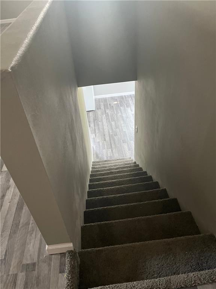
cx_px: 108
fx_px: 216
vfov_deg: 67.3
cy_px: 144
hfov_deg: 53.1
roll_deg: +5.5
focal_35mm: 26
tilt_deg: -40.9
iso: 500
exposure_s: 1/60
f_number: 1.6
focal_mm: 5.1
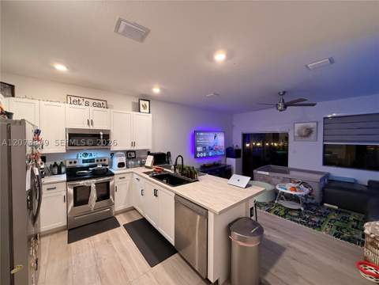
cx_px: 190
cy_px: 142
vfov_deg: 85.7
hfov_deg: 102.1
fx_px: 153
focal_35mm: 14
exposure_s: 1/60
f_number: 2.2
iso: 320
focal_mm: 2.22
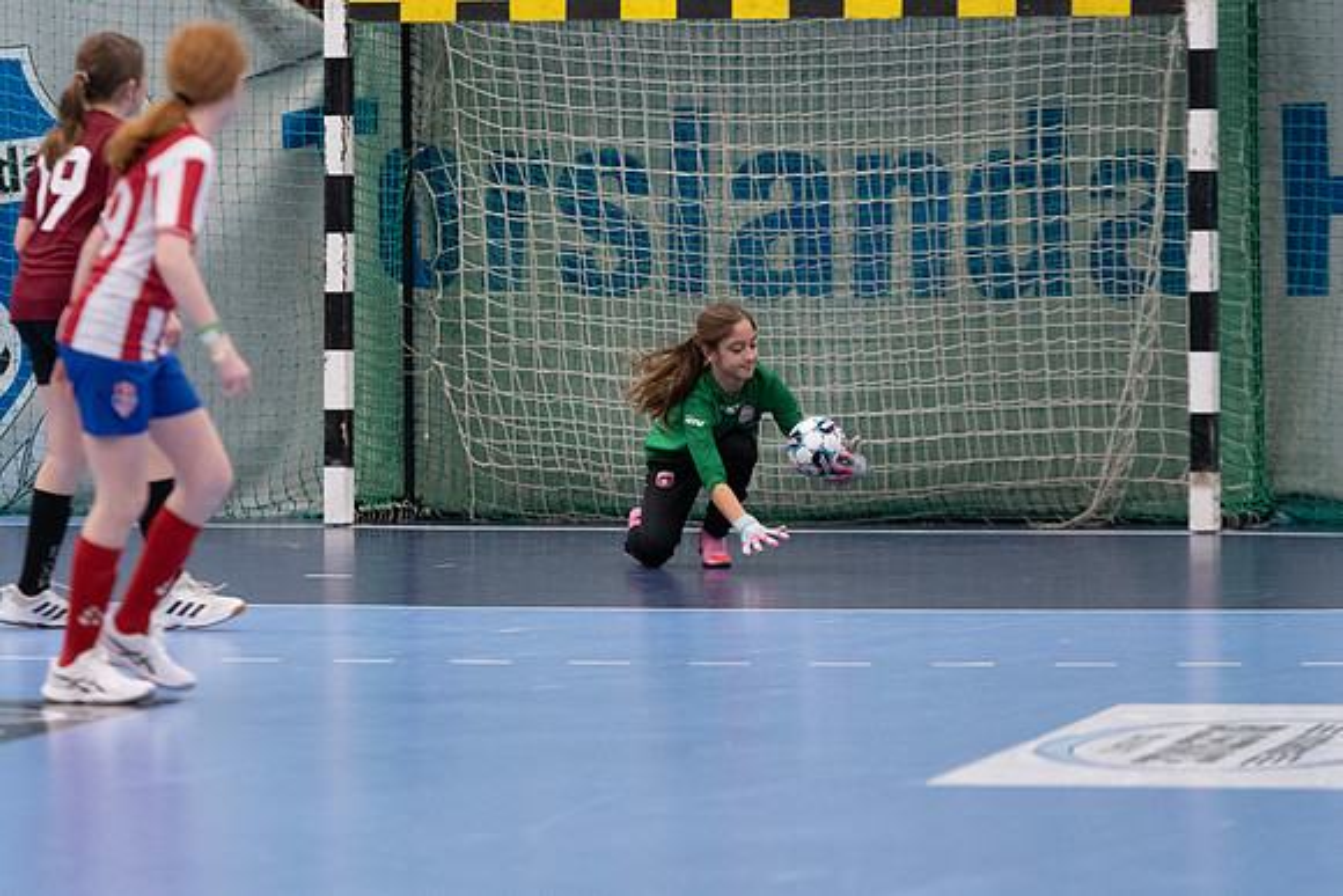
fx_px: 9933
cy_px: 448
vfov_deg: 5.2
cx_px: 672
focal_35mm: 266
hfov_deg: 7.7
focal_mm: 175
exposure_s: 1/500
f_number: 3.2
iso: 4500
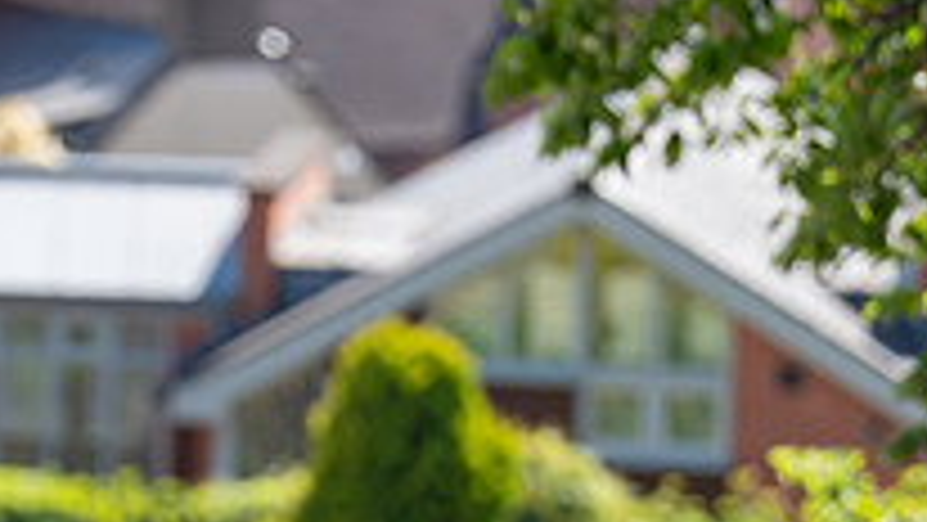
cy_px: 605
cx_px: -9
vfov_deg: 2.0
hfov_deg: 3.6
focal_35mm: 605
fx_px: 14875
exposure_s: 1/1000
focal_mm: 200
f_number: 3.5
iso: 200
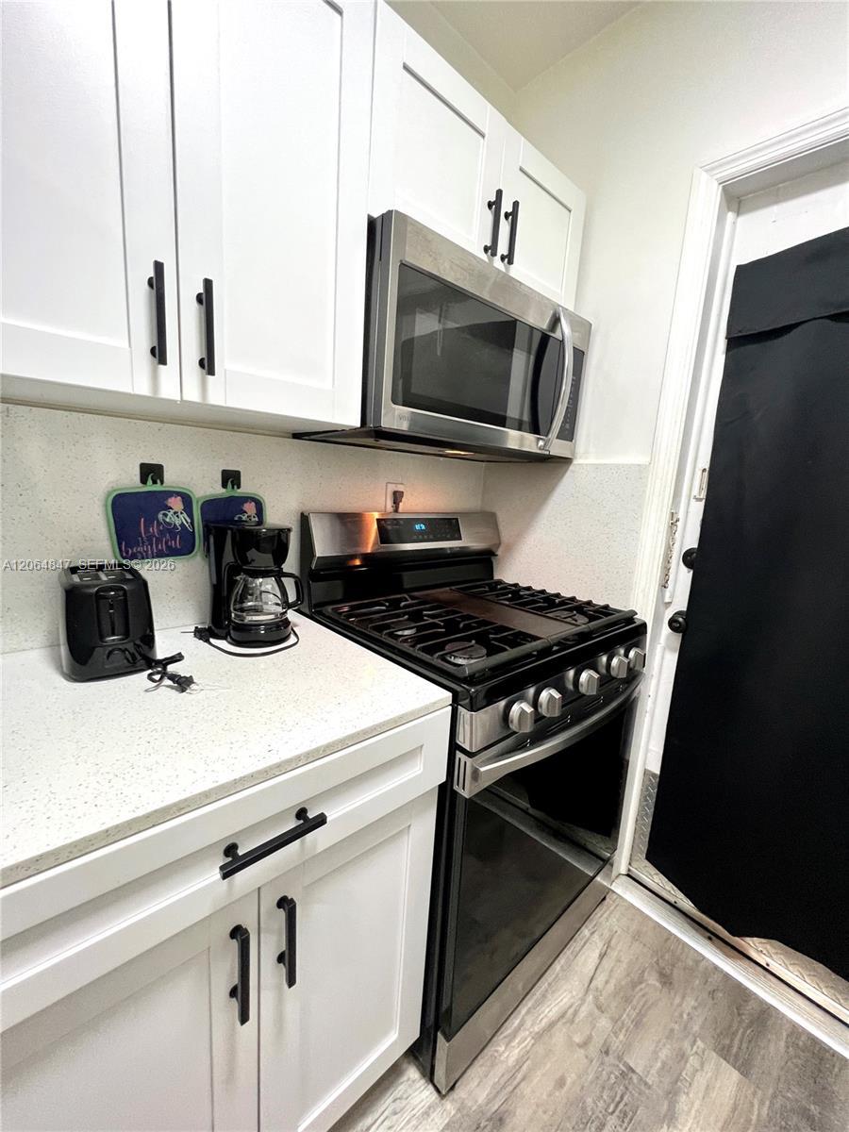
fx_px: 425
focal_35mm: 13
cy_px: 566
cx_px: 424
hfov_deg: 89.9
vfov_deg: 106.2
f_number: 1.8
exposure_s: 1/60
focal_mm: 1.57
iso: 200
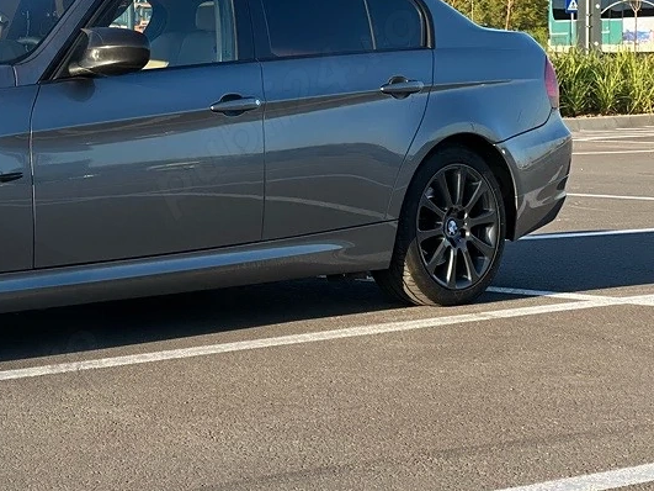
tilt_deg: -1.6
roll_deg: +0.3
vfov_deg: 10.2
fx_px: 2739
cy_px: 116
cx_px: 48
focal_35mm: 145
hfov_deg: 13.5
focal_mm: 9
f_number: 2.8
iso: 25
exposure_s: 1/299
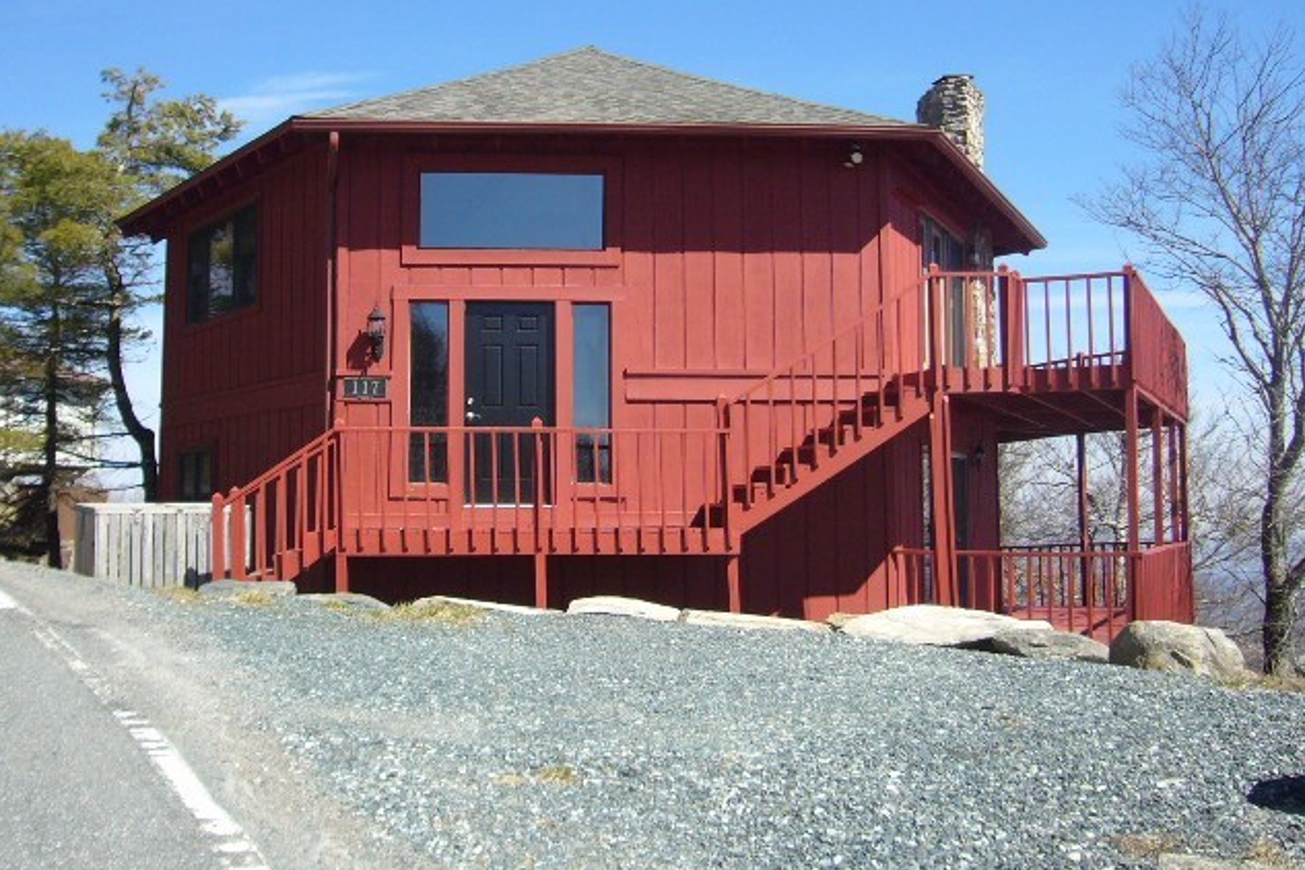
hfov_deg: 47.4
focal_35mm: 41
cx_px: 654
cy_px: 390
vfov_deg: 32.6
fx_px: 1486
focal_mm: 4.6
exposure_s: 1/320
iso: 80
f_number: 5.6
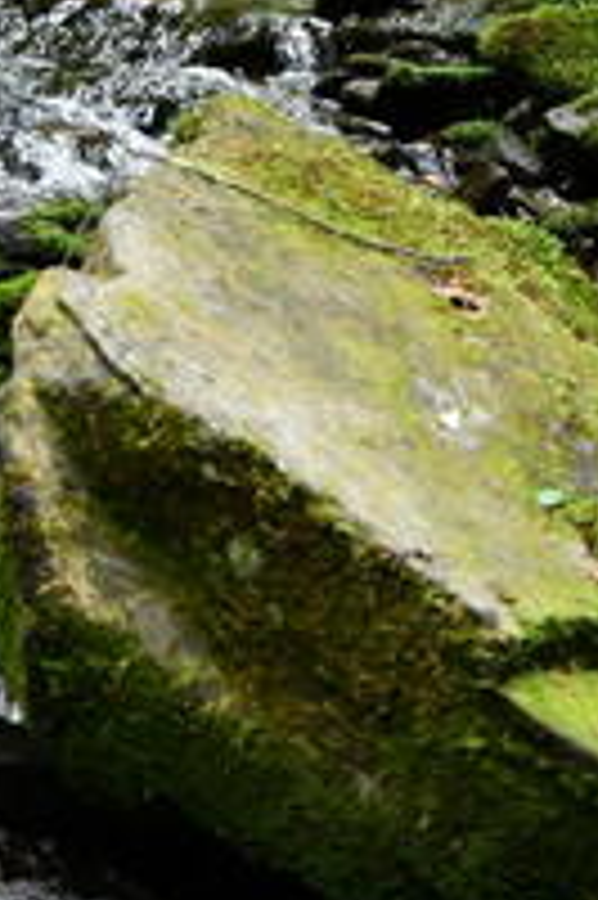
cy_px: 144
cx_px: -119
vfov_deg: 6.6
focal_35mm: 312
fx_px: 7787
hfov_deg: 4.4
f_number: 5
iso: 2800
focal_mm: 80
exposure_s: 1/125
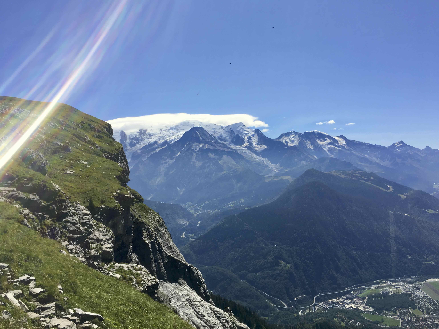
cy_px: 164
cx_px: 220
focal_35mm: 29
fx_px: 368
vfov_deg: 48.2
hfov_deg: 61.7
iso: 25
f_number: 2.2
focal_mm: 4.15
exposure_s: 1/2198
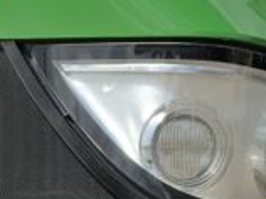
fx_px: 1442
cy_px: 292
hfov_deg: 10.2
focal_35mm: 188
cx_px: -121
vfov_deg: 7.7
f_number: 1.8
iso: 16
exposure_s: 1/1675
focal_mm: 3
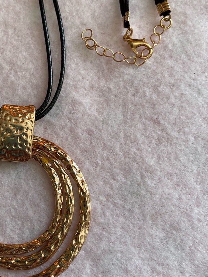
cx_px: 62
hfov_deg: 27.8
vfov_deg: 36.7
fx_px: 417
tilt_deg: -76.4
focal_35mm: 52
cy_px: 111
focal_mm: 4.2
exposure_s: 1/121
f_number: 1.6
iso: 50
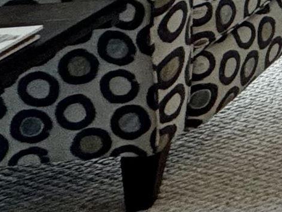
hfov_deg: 10.6
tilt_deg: -0.6
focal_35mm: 92
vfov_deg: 11.8
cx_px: 907
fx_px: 750
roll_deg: -2.2
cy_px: -349
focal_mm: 2.22
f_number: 2.2
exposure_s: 1/60
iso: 200
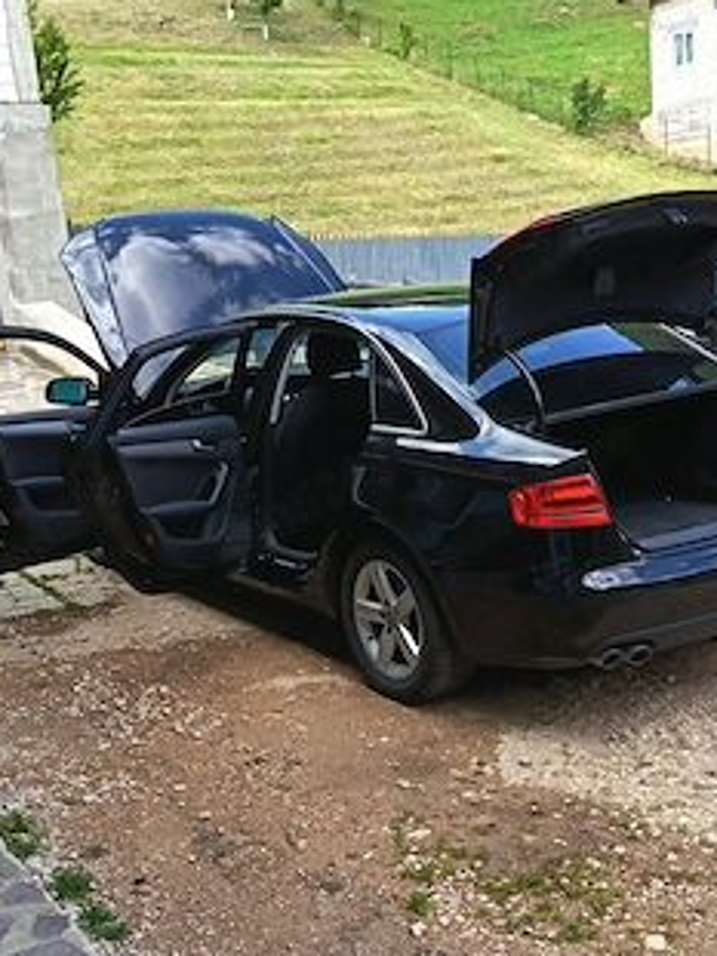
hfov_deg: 32.1
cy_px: 550
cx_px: 425
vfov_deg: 42.0
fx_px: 1244
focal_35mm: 45
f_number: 1.75
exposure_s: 1/600
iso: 466
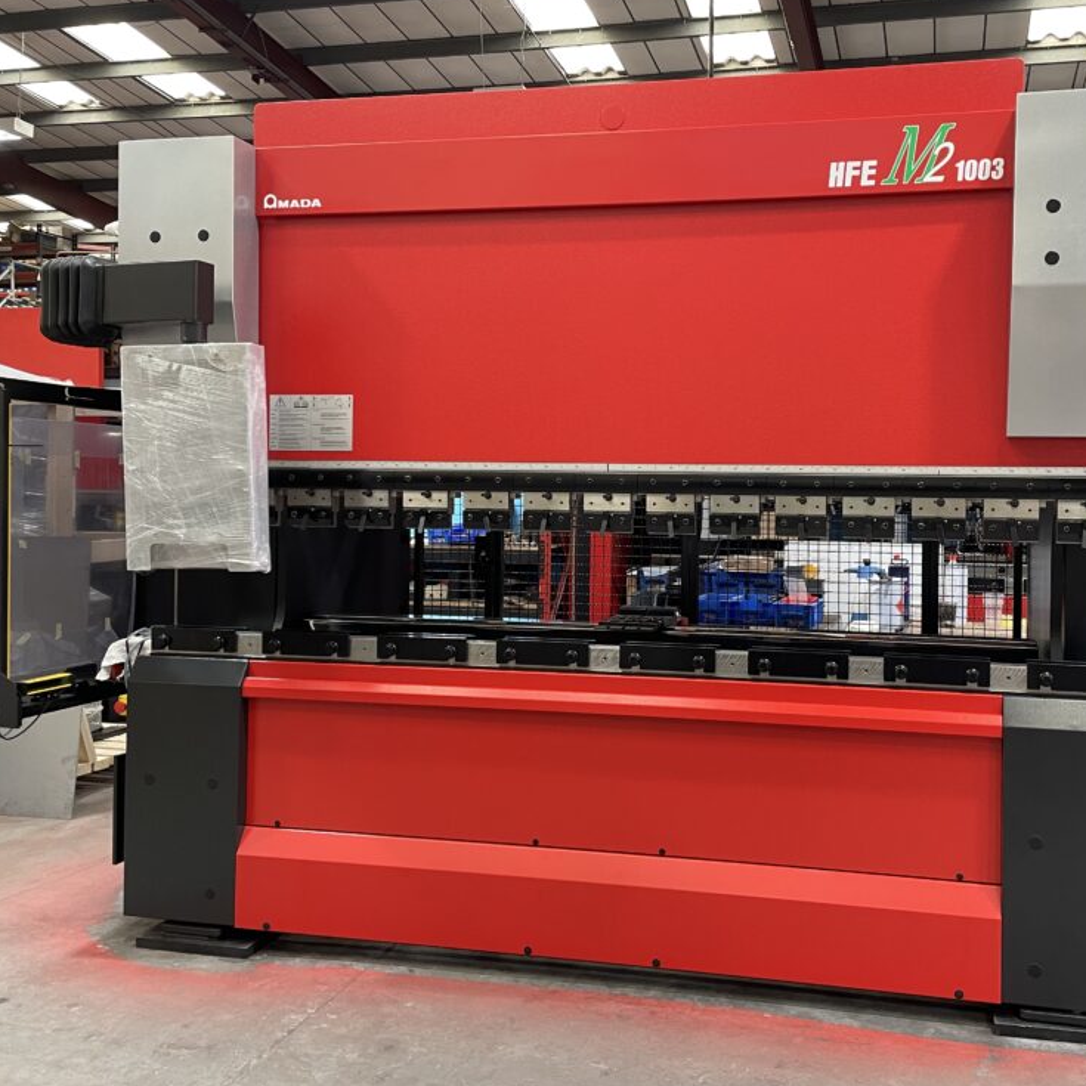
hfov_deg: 50.4
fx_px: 1136
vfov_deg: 51.1
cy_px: 523
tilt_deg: -1.3
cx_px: 705
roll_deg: -0.3
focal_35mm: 32
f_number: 1.6
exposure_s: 1/50
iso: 200
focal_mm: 4.2
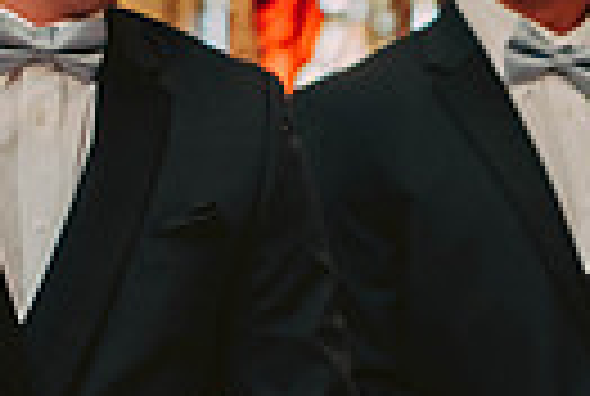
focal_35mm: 309
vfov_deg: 4.5
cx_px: 477
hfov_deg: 6.6
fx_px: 5076
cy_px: 281
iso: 800
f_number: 2.8
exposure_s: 1/80
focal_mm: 70
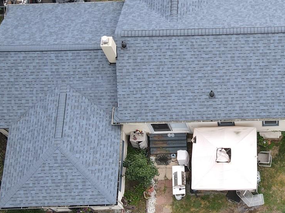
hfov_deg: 27.5
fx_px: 551
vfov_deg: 21.9
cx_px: 278
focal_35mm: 67
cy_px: 84
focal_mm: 4.5
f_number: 2.8
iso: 100
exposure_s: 1/120
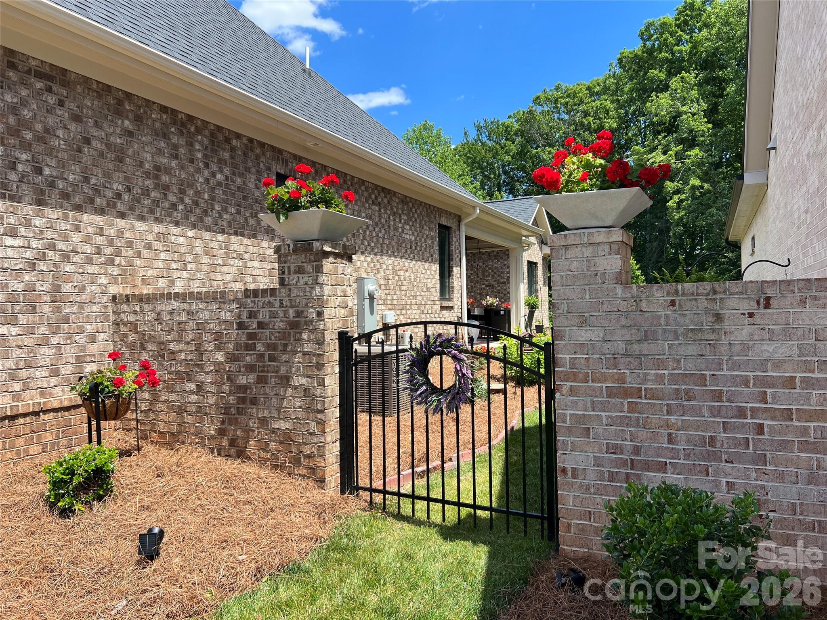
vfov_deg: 53.1
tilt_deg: +0.0
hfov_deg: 67.3
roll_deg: +1.3
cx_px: 414
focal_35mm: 26
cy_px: 310
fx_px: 621
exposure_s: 1/2008
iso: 50
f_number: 1.5
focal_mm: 5.7
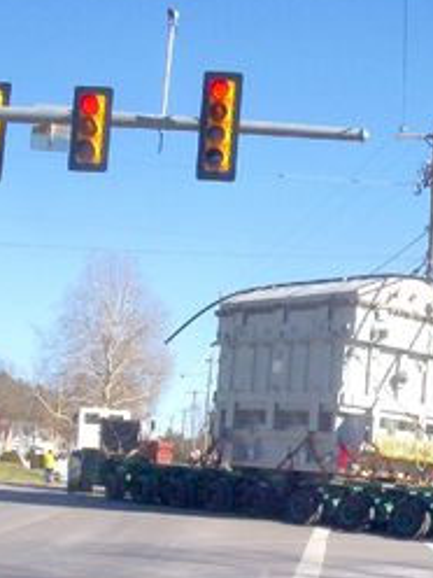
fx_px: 1051
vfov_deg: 30.2
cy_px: 431
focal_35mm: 63
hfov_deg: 23.1
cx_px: 324
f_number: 8
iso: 100
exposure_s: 1/213
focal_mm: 6
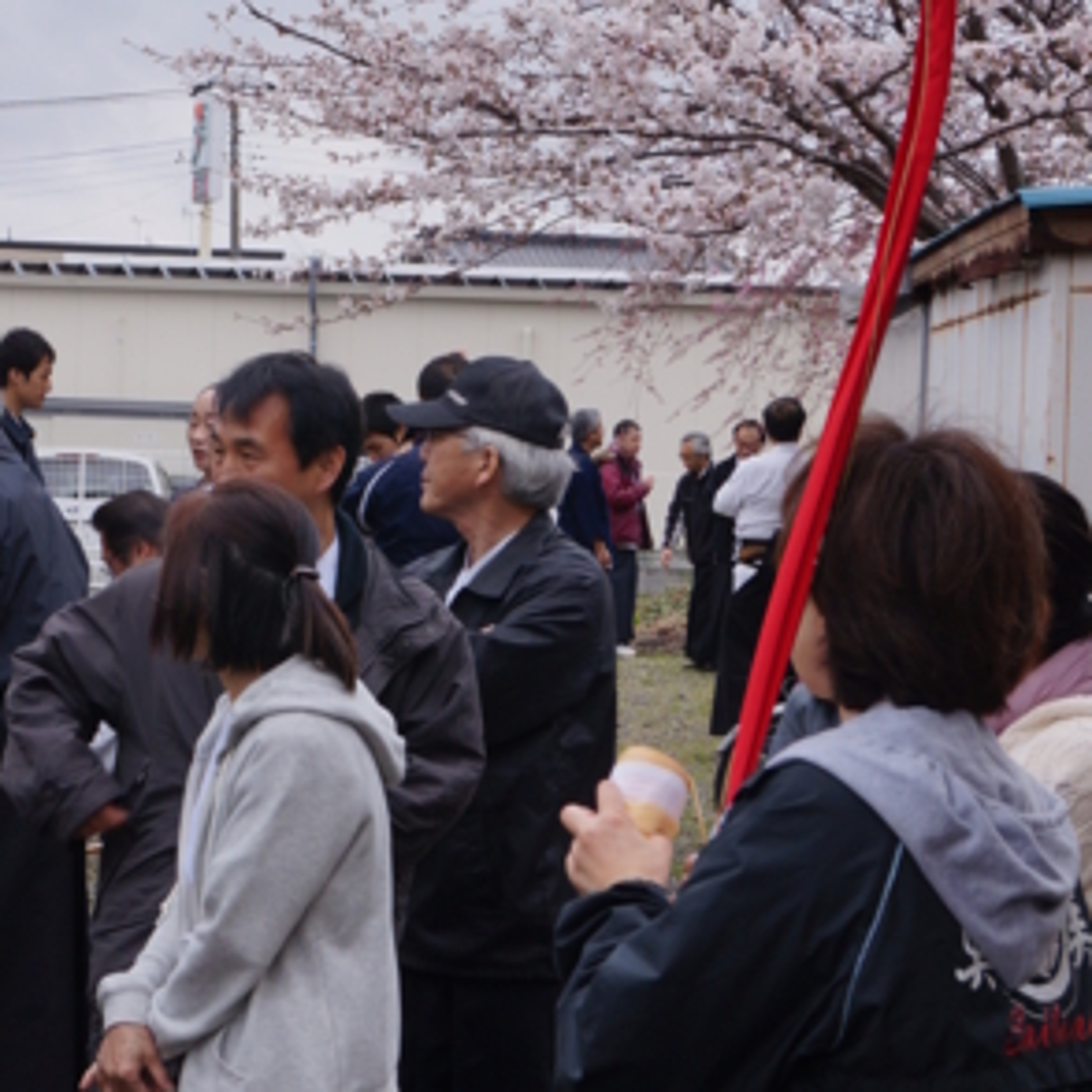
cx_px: 279
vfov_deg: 16.7
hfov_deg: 16.7
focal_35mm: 104
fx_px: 3712
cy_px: 401
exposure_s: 1/80
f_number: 9
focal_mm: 30
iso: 100
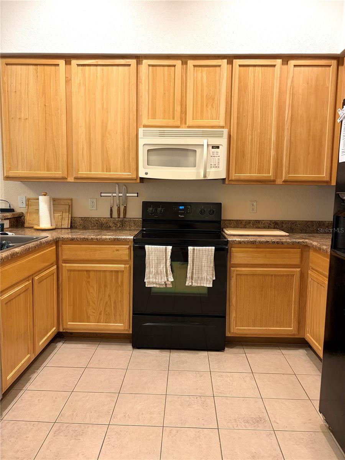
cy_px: 230
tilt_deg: -4.6
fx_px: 346
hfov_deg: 53.1
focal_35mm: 26
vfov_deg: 67.3
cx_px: 172
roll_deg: -1.5
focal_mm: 5.96
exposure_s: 1/60
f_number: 1.6
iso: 200
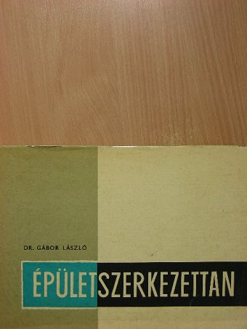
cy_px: 164
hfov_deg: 30.3
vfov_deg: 39.6
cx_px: 124
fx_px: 456
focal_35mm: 48
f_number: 3.5
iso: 73
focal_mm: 8
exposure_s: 1/30.3
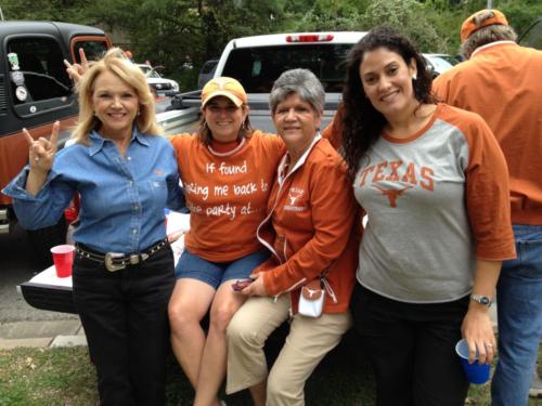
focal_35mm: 35
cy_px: 203
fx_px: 548
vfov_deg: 40.7
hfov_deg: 52.6
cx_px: 271
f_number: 2.4
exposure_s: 1/279
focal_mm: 4.28
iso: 64
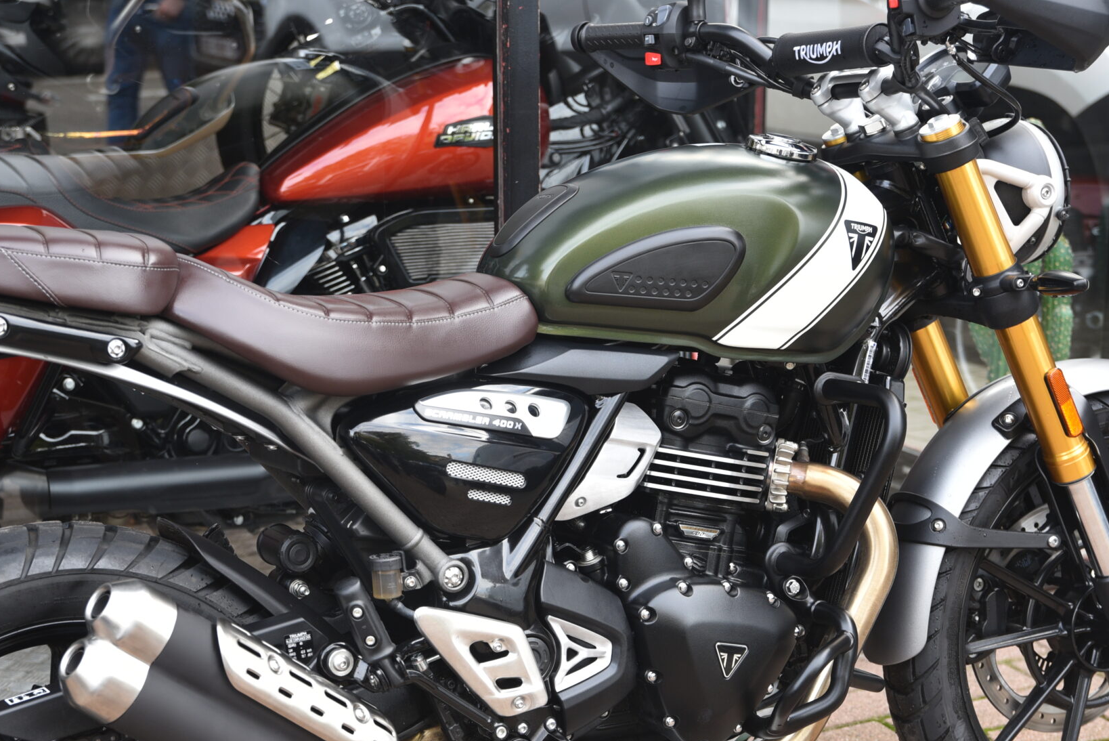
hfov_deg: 26.9
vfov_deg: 18.1
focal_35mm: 75
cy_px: 518
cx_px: 459
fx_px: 2312
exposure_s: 1/60
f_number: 4
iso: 200
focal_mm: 48
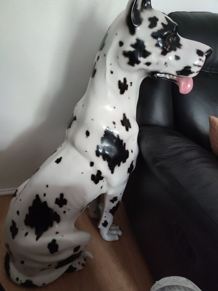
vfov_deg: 69.4
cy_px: 146
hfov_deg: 54.9
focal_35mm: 25
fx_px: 210
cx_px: 109
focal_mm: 6.04
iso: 2958
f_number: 1.9
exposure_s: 1/17
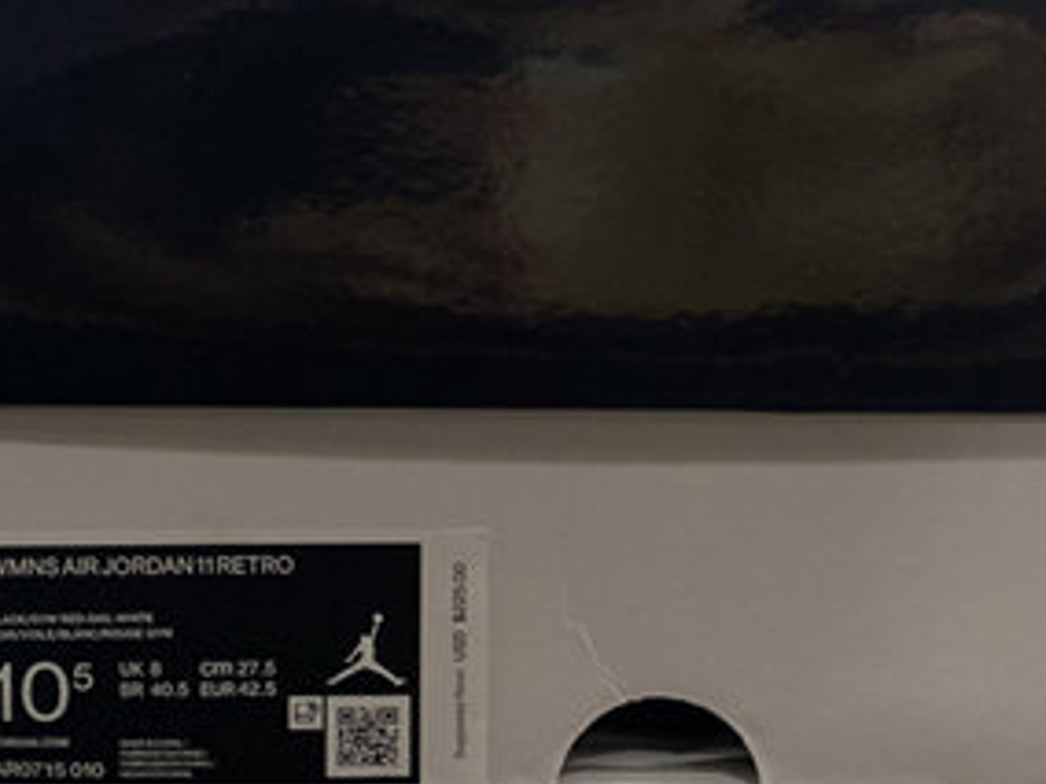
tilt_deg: +3.4
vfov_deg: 21.6
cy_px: -109
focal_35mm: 64
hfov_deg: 30.2
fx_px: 1934
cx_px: 589
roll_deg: -0.1
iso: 50
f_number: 1.8
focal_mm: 4.25
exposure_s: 1/100
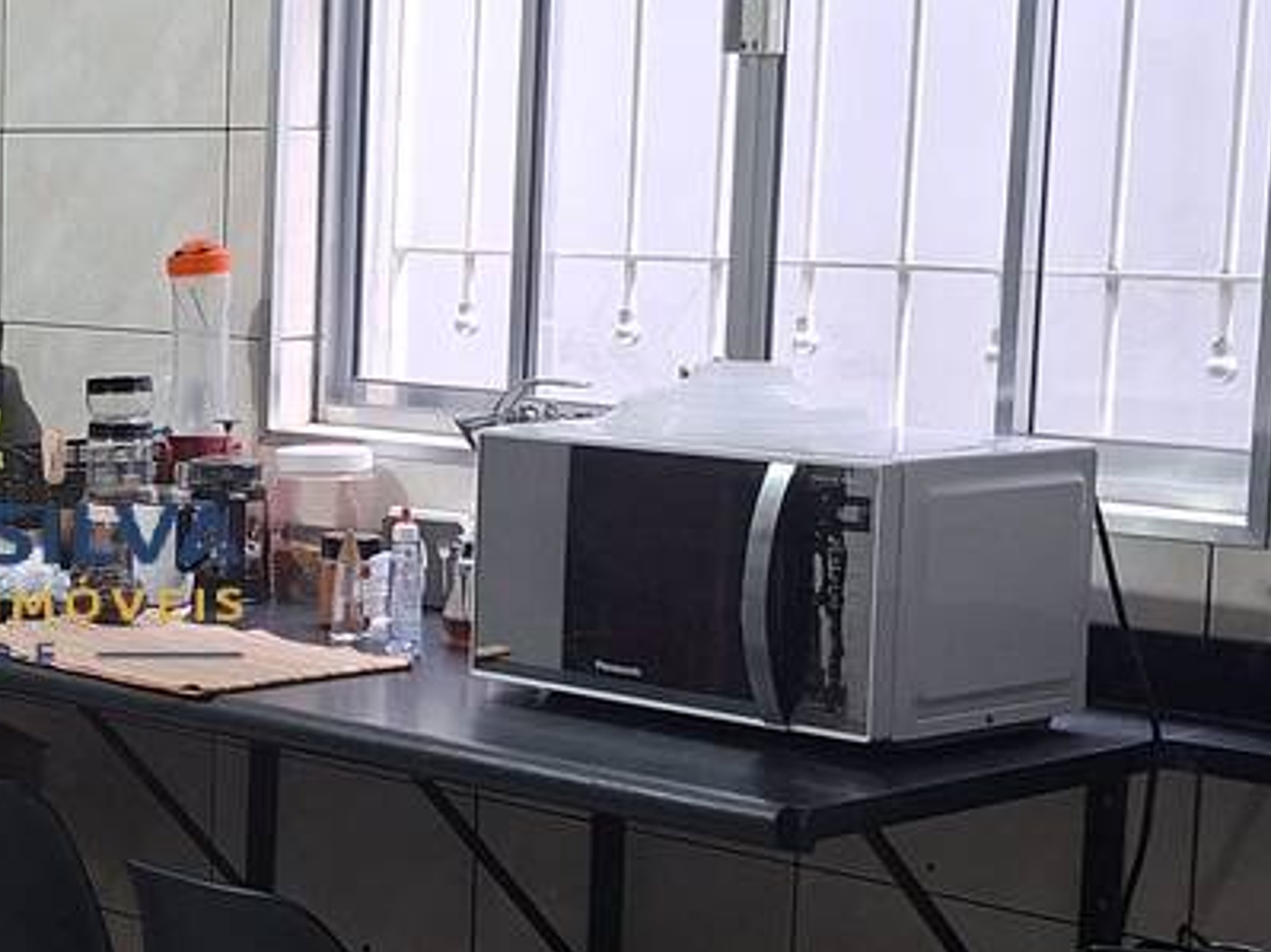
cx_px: -255
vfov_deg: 17.8
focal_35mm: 83
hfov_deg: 21.8
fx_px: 3047
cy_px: 567
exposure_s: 1/60
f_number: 1.8
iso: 200
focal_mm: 5.54
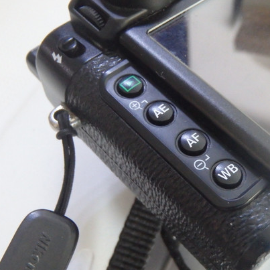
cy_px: 149
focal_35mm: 52
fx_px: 459
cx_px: 194
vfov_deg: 32.8
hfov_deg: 32.3
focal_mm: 6.6
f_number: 4.7
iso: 1600
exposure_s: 1/20
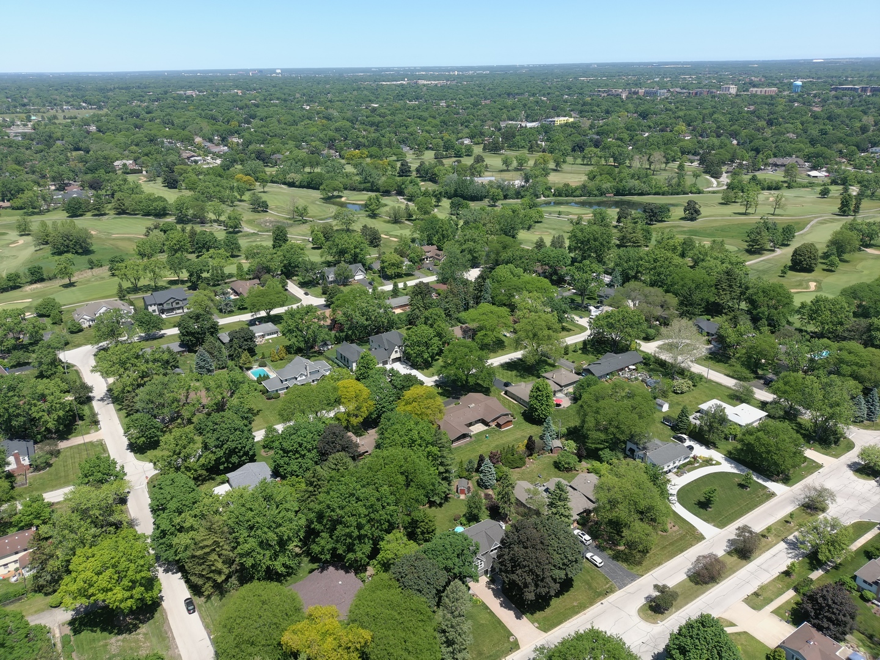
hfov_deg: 67.3
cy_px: 330
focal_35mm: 26
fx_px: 661
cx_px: 440
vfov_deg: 53.1
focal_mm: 4.74
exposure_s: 1/800
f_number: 1.8
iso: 100
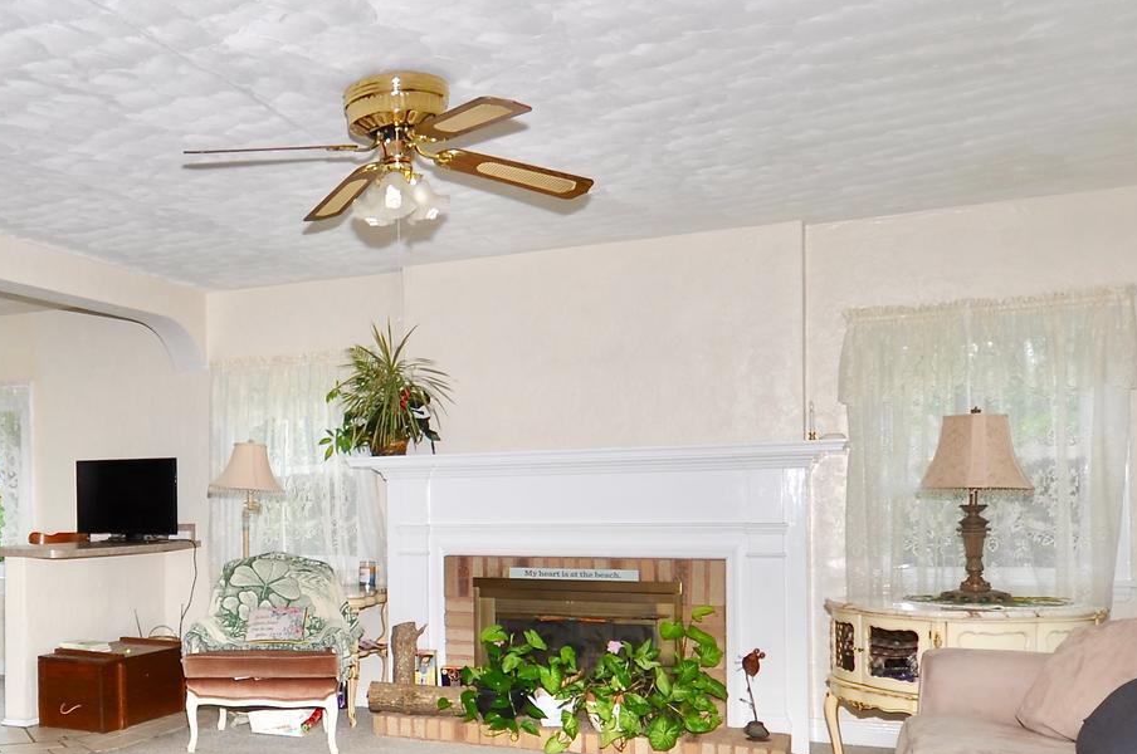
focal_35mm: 34
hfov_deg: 52.3
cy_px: 647
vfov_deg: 36.8
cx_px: 229
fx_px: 1072
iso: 100
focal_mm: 10
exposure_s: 1/60
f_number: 4
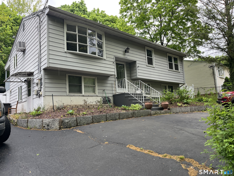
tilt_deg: +8.5
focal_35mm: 26
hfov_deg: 67.3
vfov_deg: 53.1
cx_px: 117
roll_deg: +4.0
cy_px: 88
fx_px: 176
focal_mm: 5.1
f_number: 1.6
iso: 40
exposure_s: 1/167
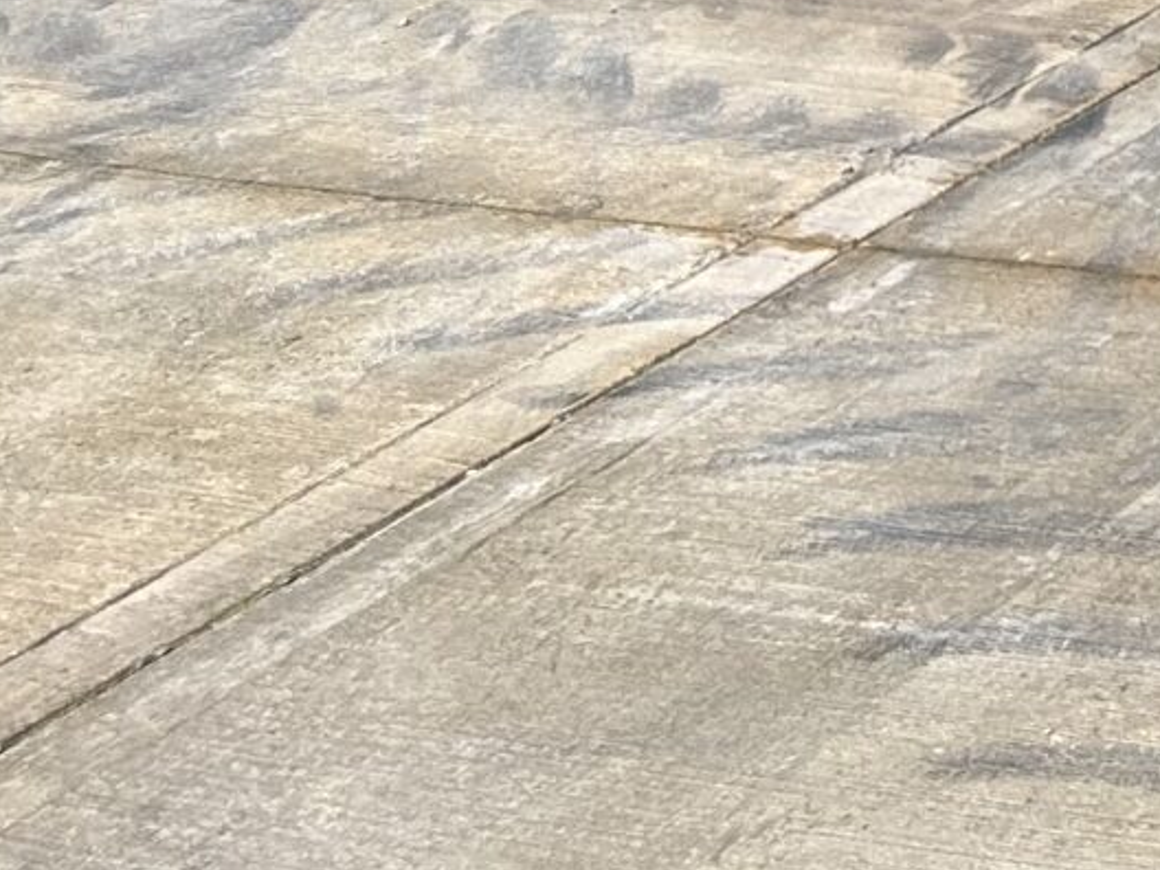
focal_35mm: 126
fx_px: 4222
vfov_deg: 10.9
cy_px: -773
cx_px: 2735
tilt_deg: -10.0
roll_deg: +1.9
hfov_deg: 12.5
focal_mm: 5.7
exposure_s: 1/748
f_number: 1.5
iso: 50
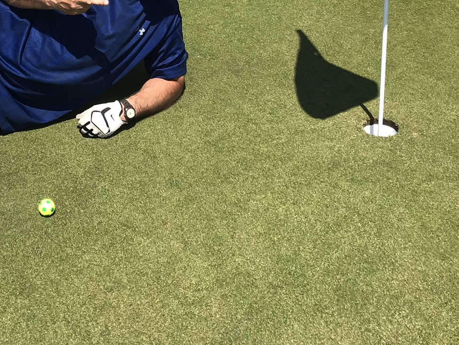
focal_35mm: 61
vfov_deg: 22.7
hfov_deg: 31.1
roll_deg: +0.7
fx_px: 809
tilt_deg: -22.0
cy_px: -28
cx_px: 111
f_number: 1.8
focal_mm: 3.99
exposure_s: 1/1953
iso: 20
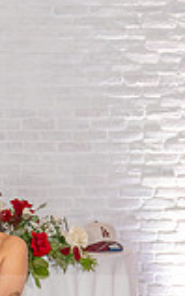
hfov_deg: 8.2
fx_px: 1288
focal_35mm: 160
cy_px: 320
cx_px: -9
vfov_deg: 12.8
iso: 2000
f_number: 3.5
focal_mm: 40
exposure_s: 1/200
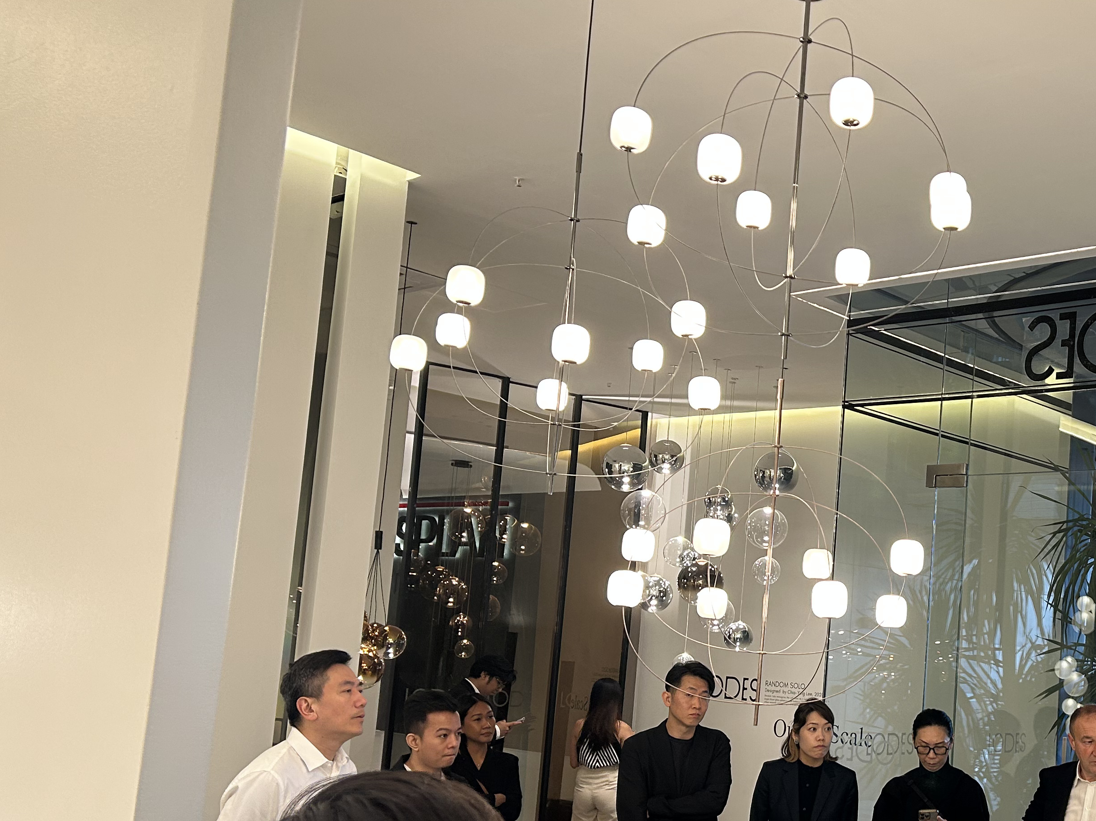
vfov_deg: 33.3
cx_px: 897
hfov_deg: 41.7
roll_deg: -4.2
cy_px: 537
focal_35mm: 43
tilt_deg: +5.3
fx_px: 1361
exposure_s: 1/120
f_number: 1.5
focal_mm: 5.7
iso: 100
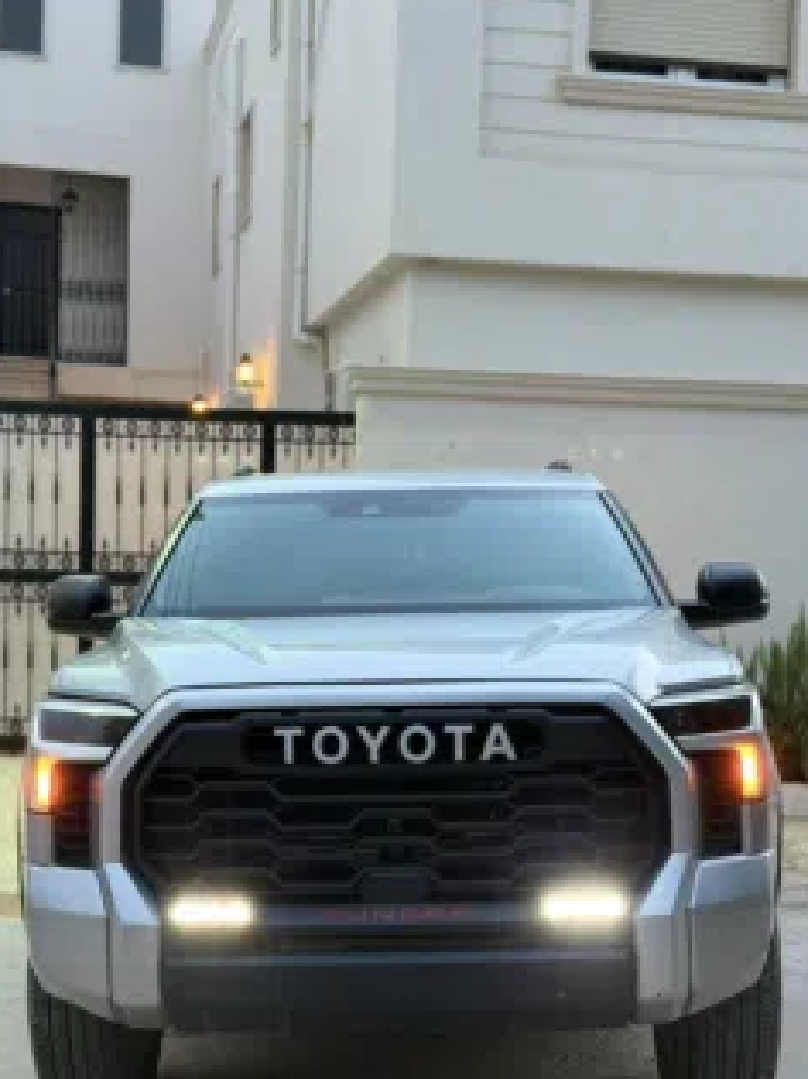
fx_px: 1900
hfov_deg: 24.0
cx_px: 397
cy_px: 668
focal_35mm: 61
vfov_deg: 31.6
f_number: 1.78
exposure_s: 1/50
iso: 250
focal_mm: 6.76
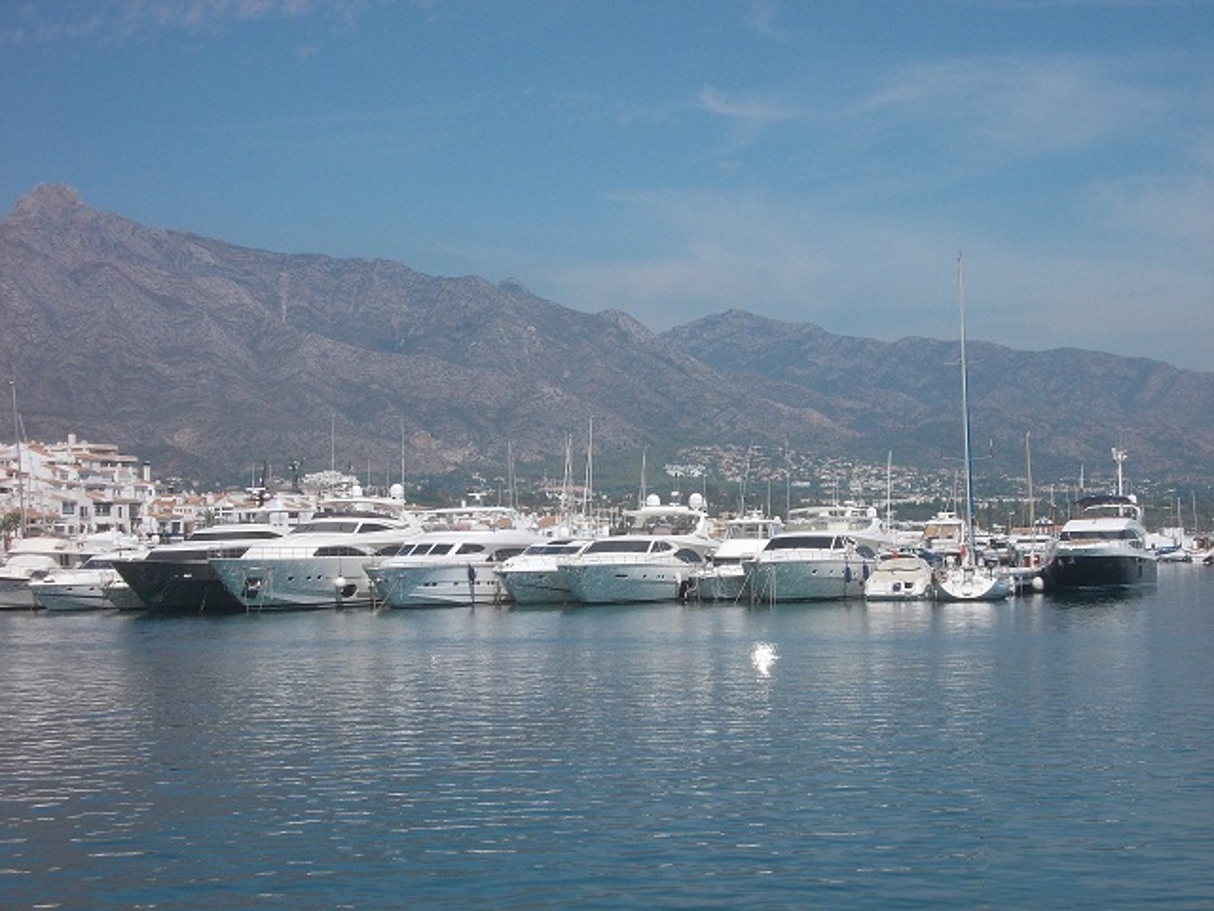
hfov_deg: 27.4
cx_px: 607
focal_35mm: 71
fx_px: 2490
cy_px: 456
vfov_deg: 20.7
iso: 80
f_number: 8.6
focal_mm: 10
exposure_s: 1/250
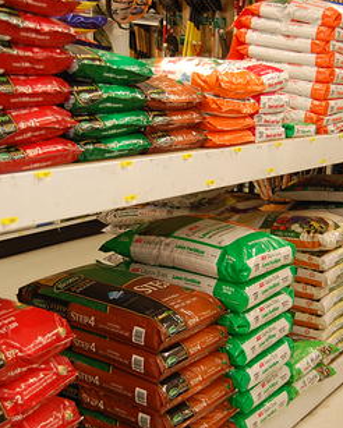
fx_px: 710
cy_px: 214
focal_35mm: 56
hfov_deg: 27.1
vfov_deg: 33.6
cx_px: 190
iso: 400
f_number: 4.2
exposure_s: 1/50
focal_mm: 26
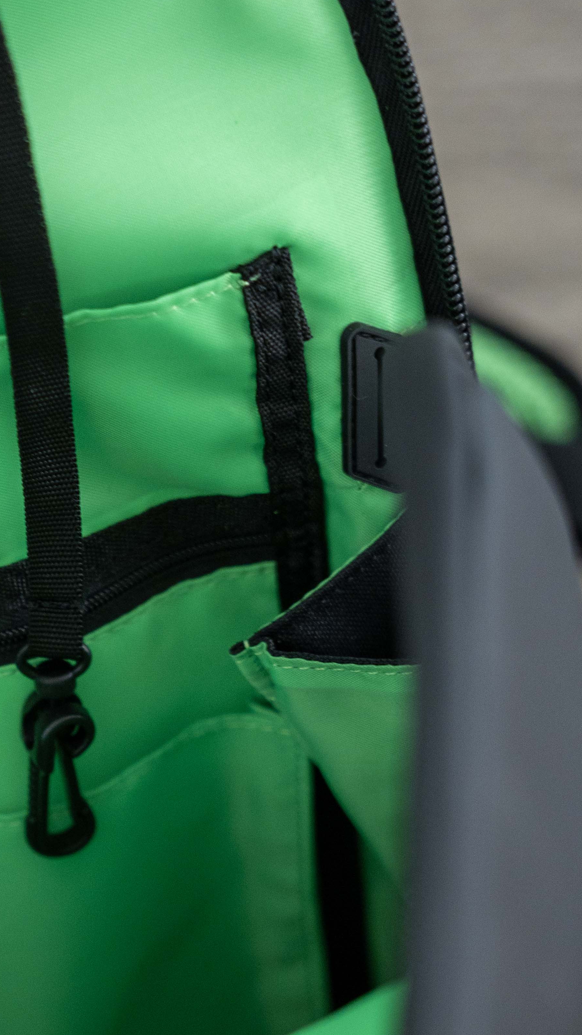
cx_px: -159
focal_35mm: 117
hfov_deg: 10.2
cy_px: 733
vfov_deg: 18.2
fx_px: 3213
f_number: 2.8
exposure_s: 1/100
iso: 400
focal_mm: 50.9
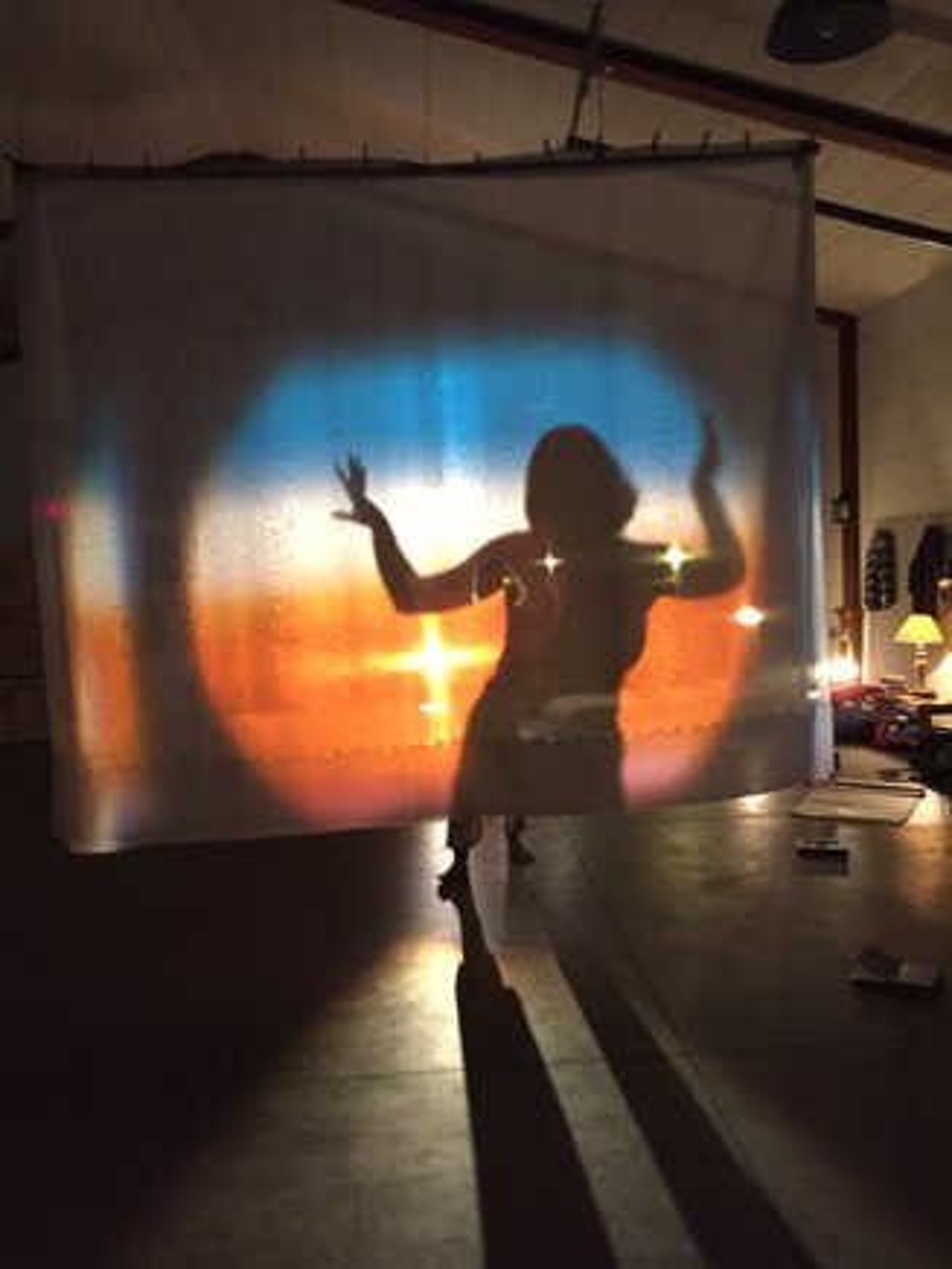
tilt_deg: -2.8
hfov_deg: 48.2
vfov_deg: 61.7
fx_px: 1063
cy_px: 634
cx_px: 476
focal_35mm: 29
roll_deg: +3.1
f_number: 2.2
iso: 320
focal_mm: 4.15
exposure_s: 1/15
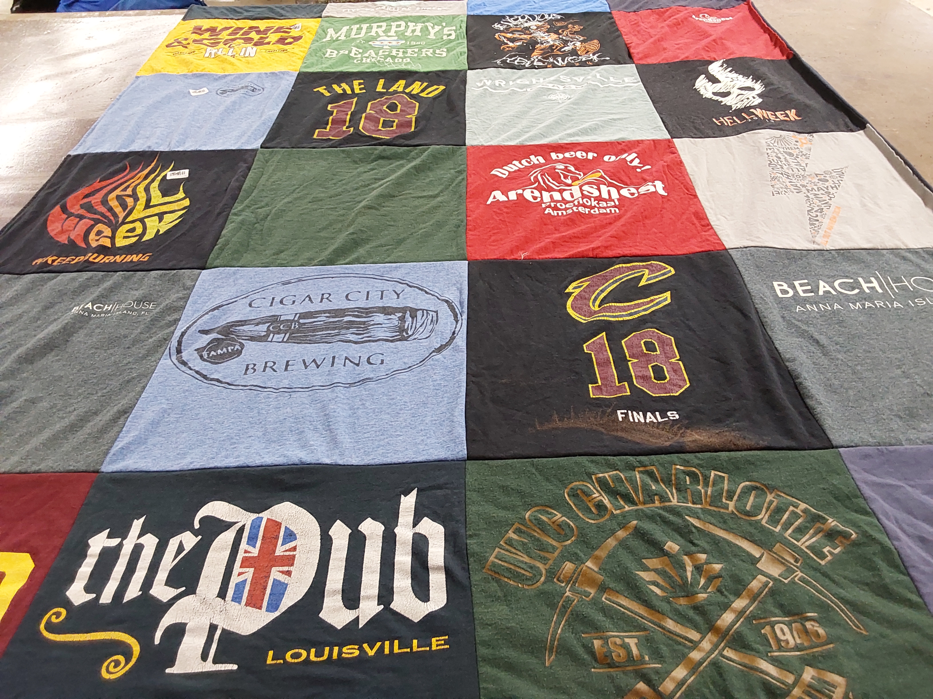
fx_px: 755
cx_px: 466
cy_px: 350
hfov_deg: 63.4
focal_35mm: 28
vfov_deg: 49.7
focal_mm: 2.91
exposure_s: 1/60
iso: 200
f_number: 1.9
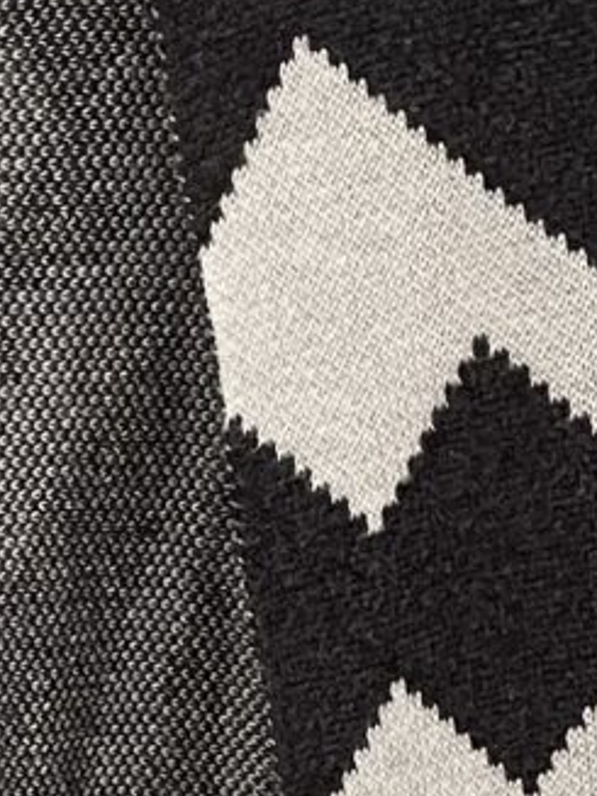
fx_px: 3751
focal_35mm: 163
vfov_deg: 12.0
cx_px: -463
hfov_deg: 8.7
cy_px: 784
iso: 200
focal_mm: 4.2
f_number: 1.6
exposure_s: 1/60
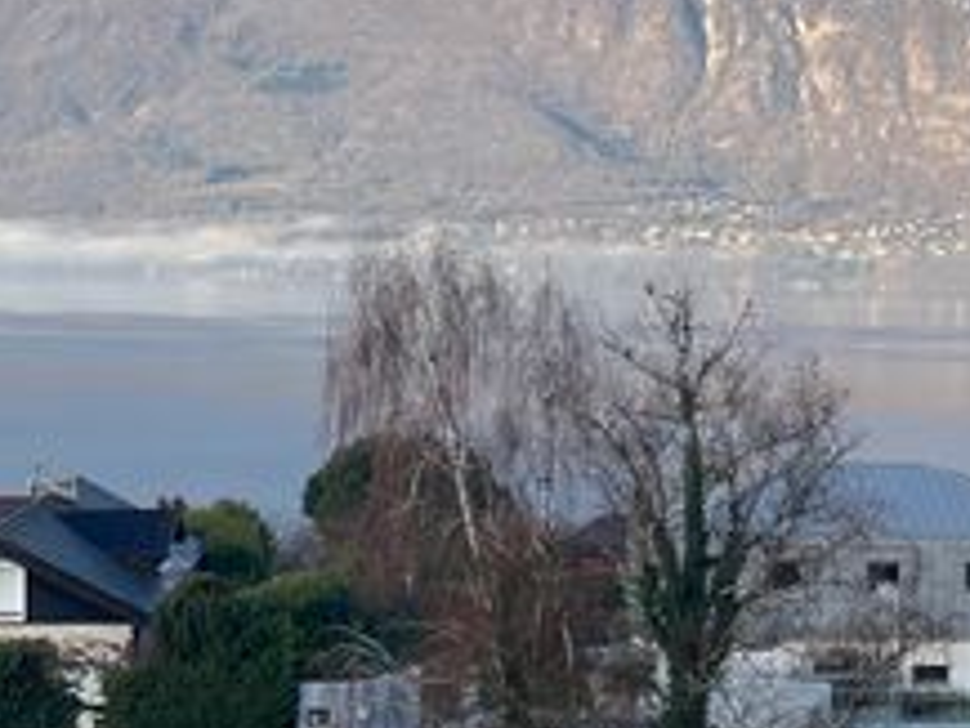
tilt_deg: -1.9
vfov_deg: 20.5
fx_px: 2019
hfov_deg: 26.8
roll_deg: -1.1
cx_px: 688
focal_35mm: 72
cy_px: 331
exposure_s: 1/1036
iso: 50
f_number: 1.6
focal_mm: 5.1
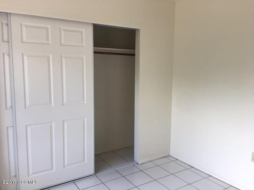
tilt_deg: -4.9
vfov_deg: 48.2
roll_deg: -1.0
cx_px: 127
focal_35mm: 29
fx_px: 213
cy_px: 95
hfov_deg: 61.7
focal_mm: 4.15
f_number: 2.2
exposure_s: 1/30
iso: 32
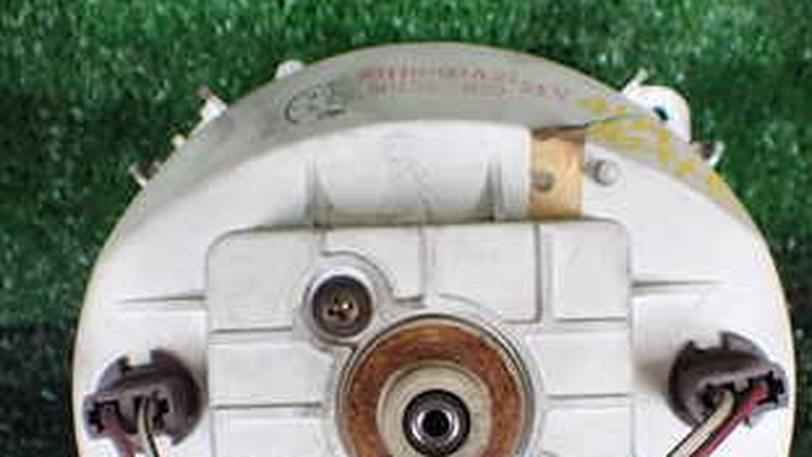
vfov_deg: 19.0
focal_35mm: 63
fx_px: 1357
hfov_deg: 33.3
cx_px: 407
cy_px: 353
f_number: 2.3
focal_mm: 5.4
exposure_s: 1/125
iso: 160
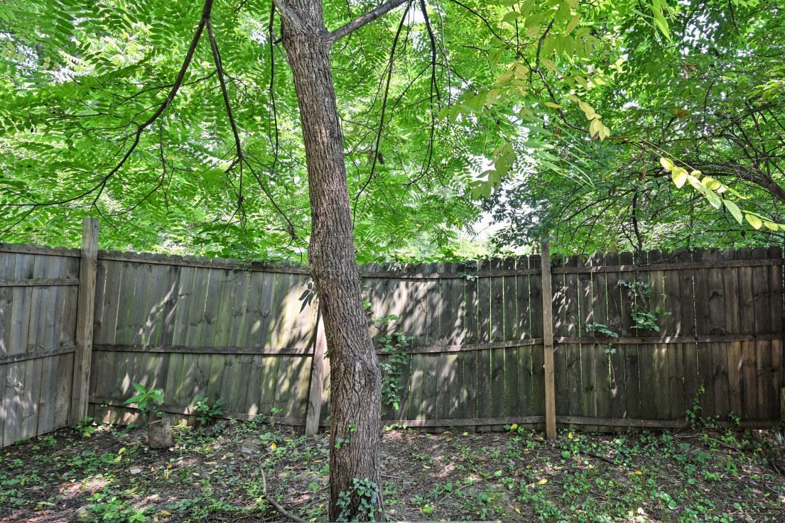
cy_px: 260
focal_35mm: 19
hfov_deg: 85.2
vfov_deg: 64.6
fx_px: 414
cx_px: 492
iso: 200
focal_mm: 14
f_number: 5.6
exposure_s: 1/125
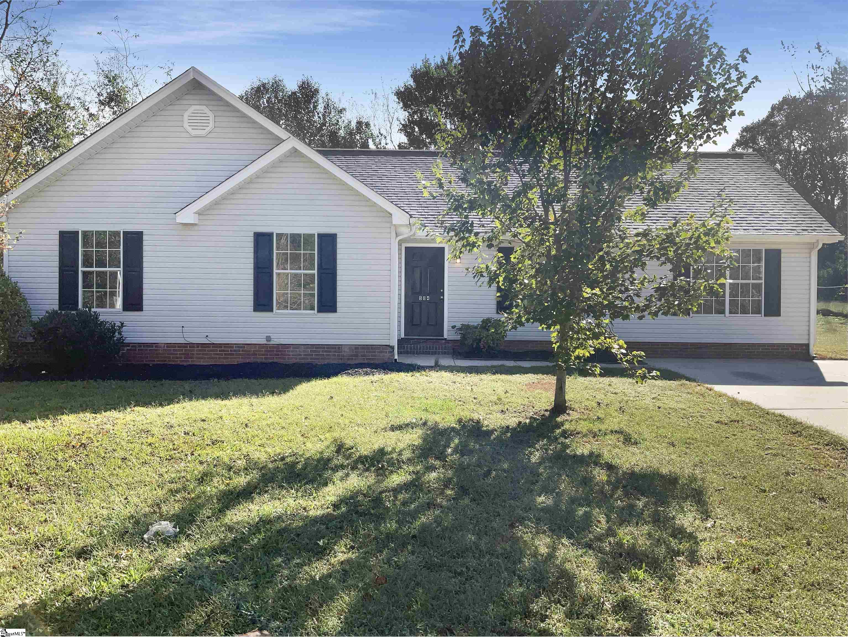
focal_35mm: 29
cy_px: 318
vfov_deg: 48.3
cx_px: 424
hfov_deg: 61.6
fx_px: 711
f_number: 1.8
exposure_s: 1/816
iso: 16
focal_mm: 3
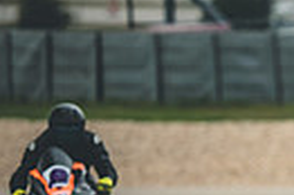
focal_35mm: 1331
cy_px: 373
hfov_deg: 1.5
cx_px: 559
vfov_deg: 1.0
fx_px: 10856
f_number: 2
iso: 250
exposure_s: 1/1600
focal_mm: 200
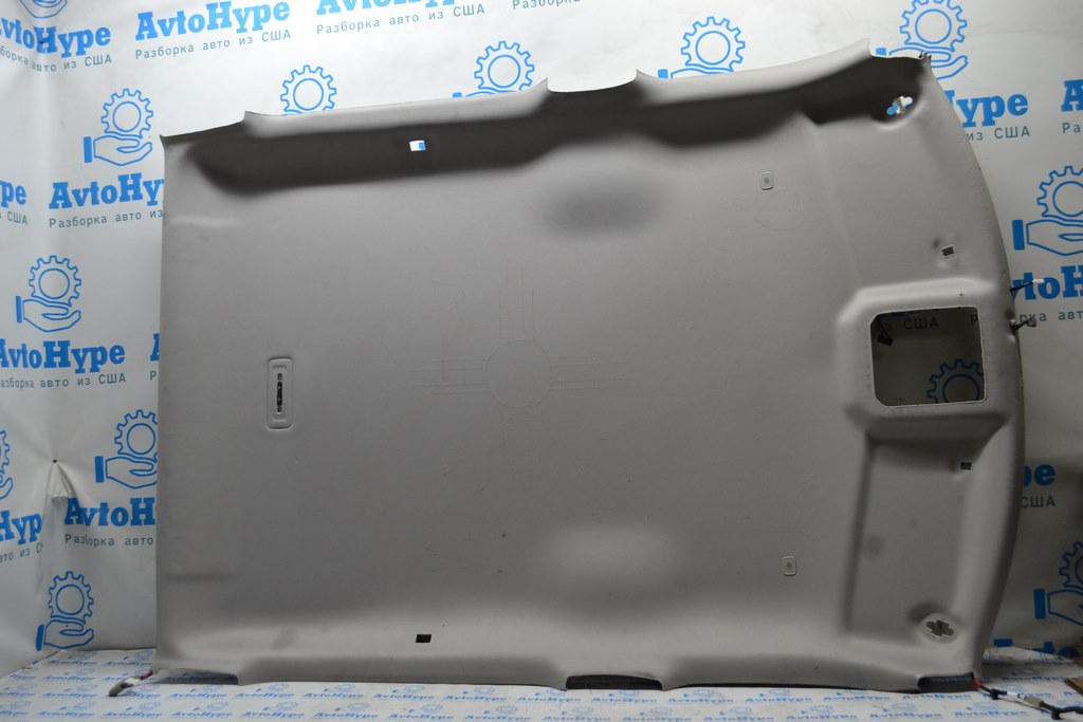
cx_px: 542
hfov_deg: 53.1
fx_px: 1083
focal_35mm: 36
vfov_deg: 36.9
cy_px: 361
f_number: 5
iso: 400
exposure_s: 1/100
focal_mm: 24
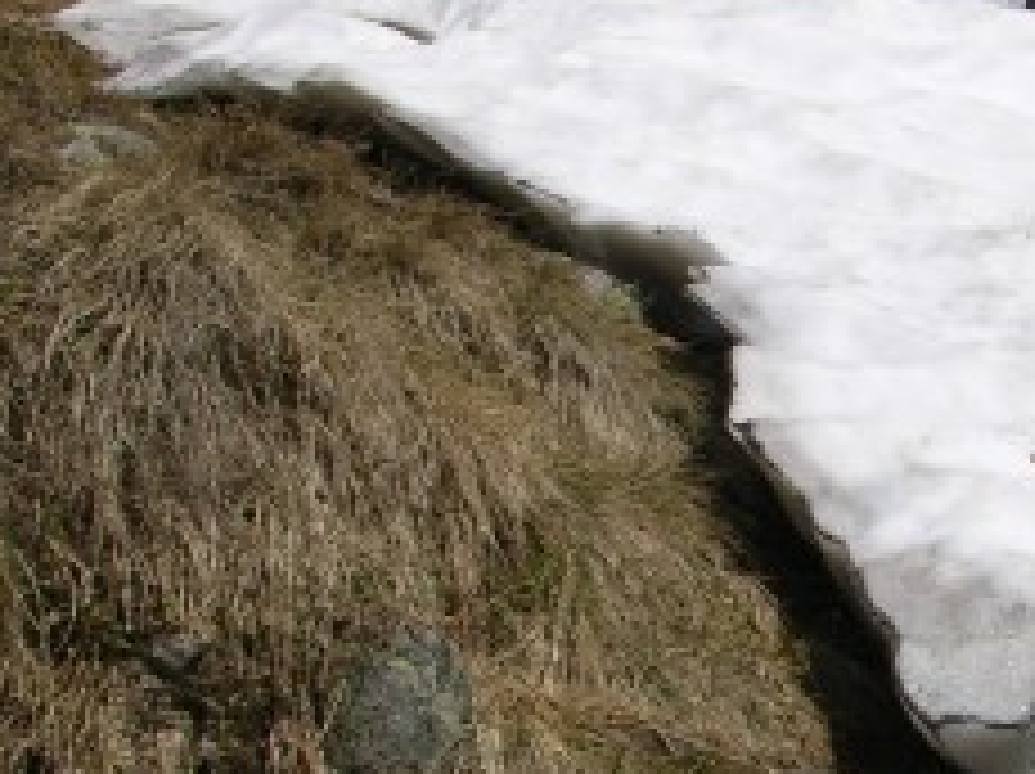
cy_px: 814
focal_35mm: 117
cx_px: 1116
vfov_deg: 12.5
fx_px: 3495
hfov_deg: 16.4
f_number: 8
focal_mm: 8.9
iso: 50
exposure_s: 1/313
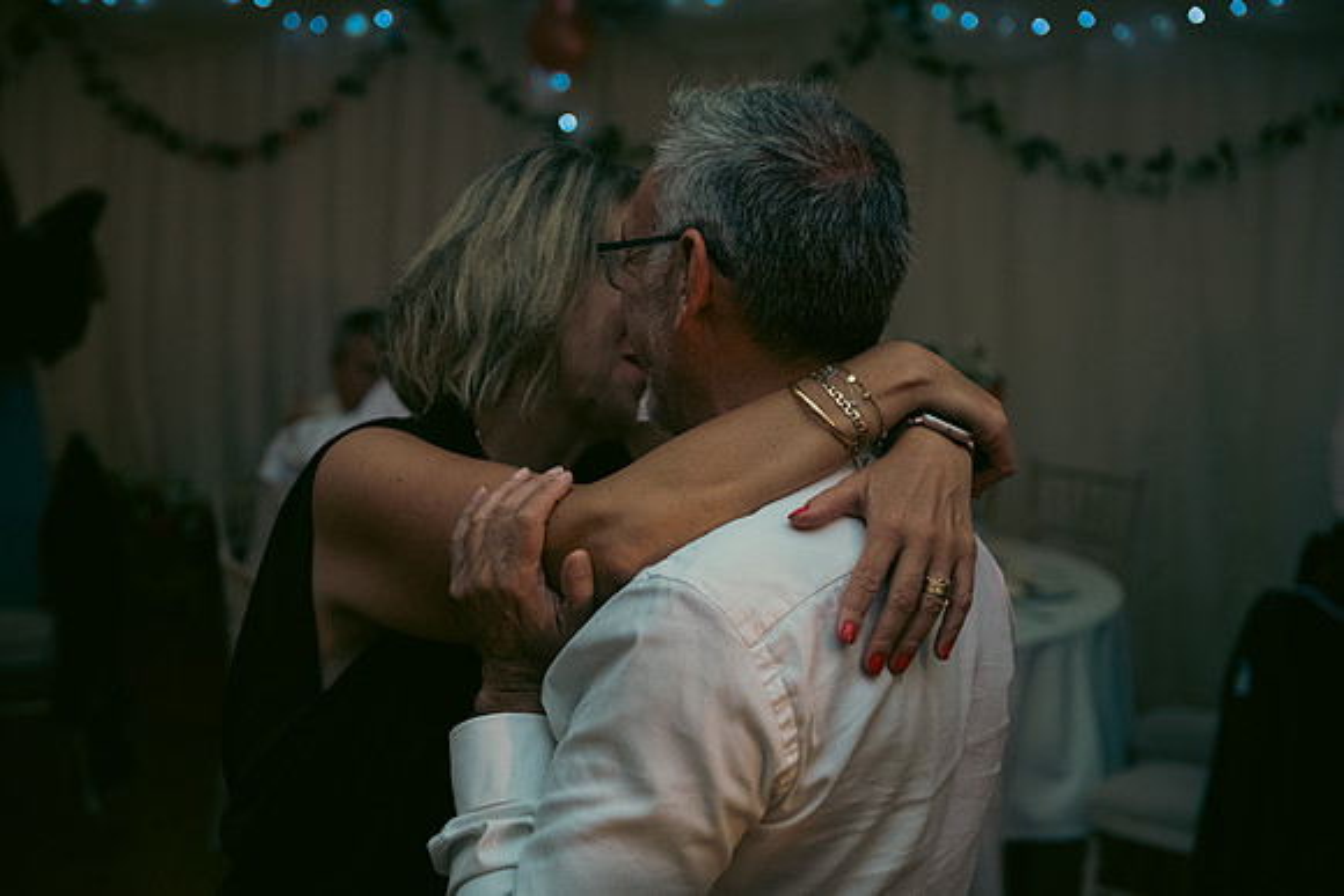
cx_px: 672
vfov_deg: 24.6
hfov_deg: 36.2
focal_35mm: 55
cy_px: 448
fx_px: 2054
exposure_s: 1/160
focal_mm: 55
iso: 800
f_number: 3.5
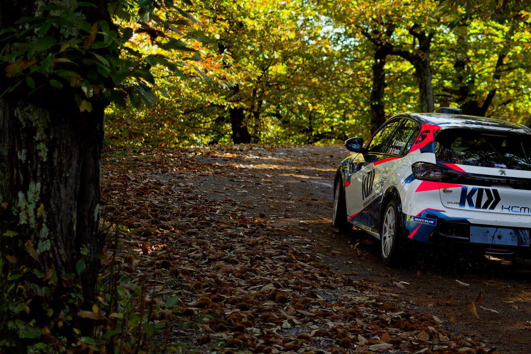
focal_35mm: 96
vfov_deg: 14.3
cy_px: 167
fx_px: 1415
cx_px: 451
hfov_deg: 20.9
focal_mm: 35
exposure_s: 1/6400
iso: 2800
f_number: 1.8
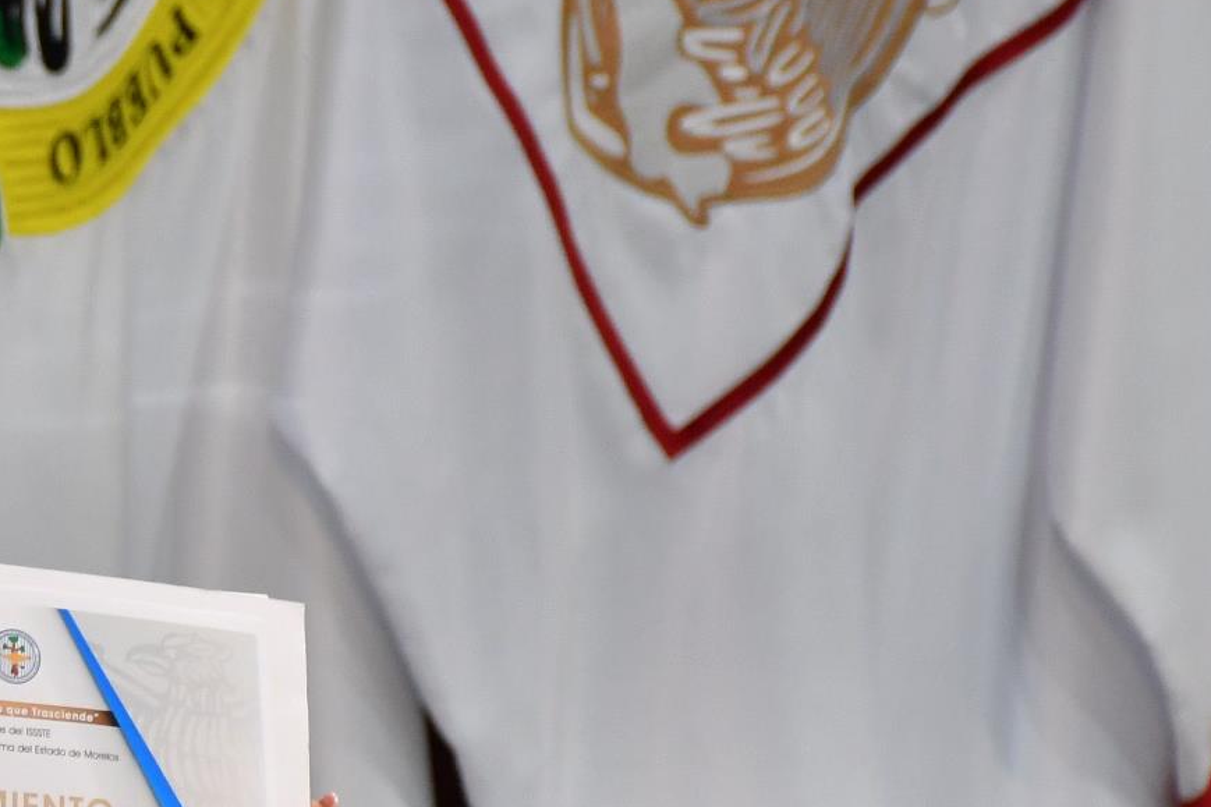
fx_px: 15302
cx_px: -447
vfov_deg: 3.0
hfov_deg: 4.5
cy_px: 765
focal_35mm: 455
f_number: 5.6
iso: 1000
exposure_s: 1/100
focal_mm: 95
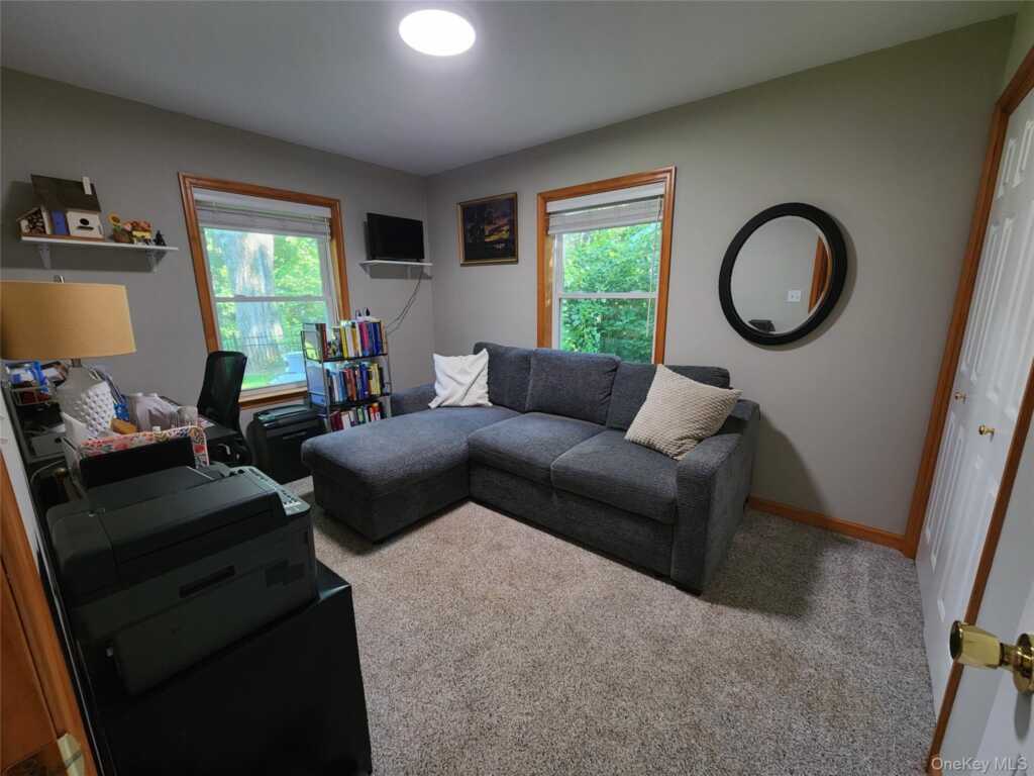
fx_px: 388
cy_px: 388
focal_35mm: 13
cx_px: 517
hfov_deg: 106.2
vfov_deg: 89.9
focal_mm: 2.2
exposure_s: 1/40
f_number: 2.2
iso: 320
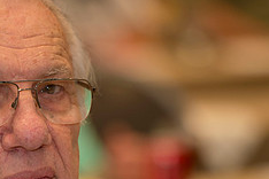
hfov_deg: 4.2
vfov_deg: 2.8
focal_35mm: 496
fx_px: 3706
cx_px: 38
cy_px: 193
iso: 1250
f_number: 2.8
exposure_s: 1/200
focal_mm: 200
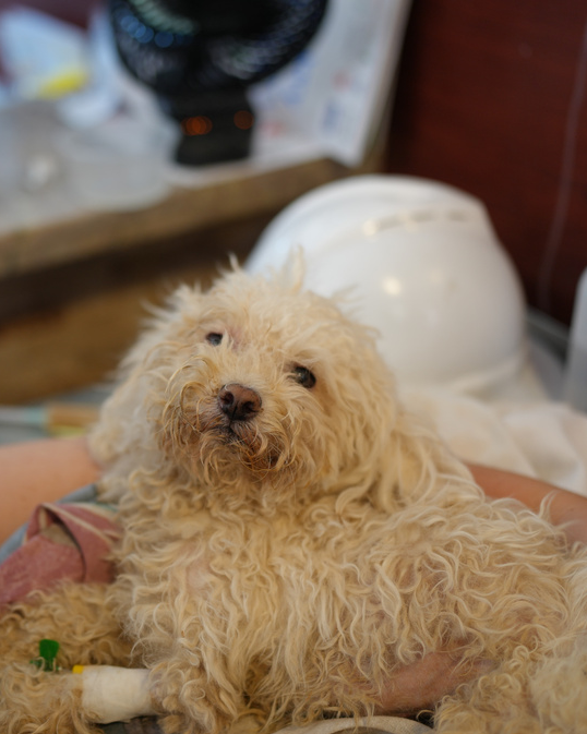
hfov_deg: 29.6
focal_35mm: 50
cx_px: 120
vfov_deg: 37.3
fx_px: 1086
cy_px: 363
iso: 400
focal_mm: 35
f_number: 1.4
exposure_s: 1/125
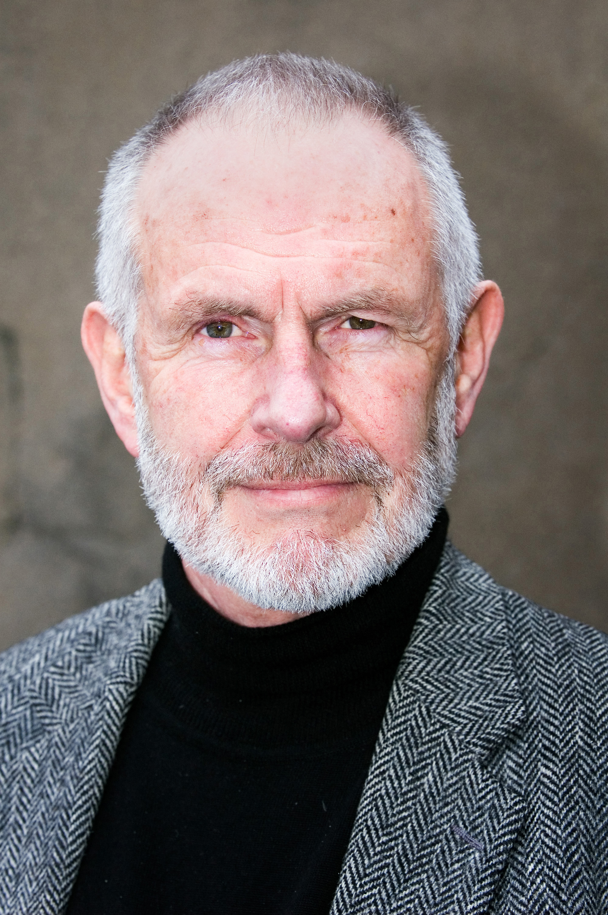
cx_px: 304
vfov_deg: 19.5
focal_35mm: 105
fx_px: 2665
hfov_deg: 13.0
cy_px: 458
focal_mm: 70
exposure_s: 1/125
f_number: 4
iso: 400
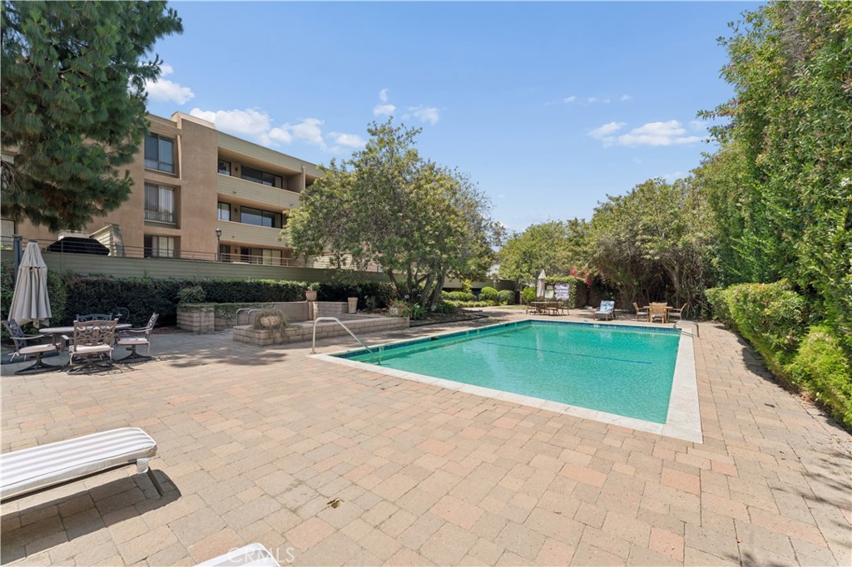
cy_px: 284
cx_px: 426
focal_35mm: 14
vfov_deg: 81.2
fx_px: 331
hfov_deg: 104.3
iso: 100
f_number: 13
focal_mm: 14
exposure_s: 1/100
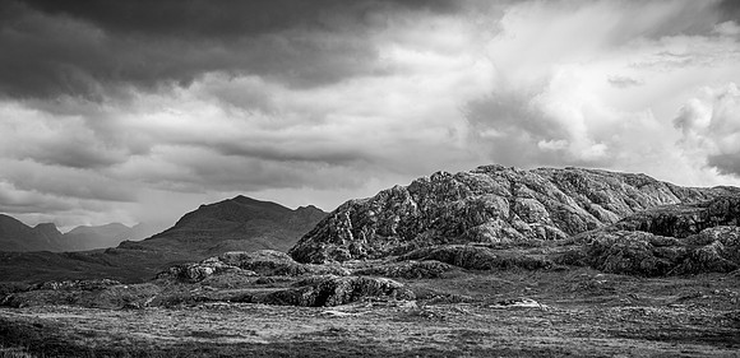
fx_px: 904
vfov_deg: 22.4
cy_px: 192
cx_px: 370
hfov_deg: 44.5
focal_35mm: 48
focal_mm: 44
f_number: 8
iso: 125
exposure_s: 1/160
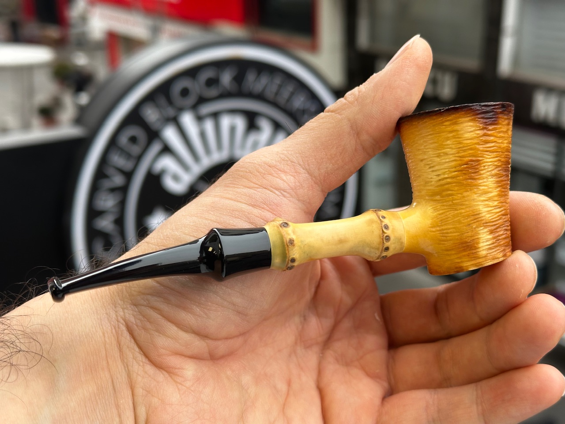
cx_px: 282
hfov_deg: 39.7
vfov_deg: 30.3
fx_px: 783
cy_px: 212
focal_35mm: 48
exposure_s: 1/121
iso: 64
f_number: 1.78
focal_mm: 6.86
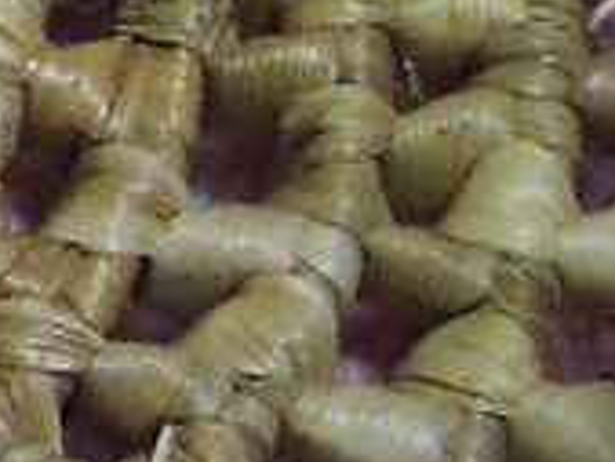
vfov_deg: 5.6
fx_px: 4658
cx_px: -1037
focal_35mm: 262
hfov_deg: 7.0
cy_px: -324
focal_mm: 5.6
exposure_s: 1/30
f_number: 2.8
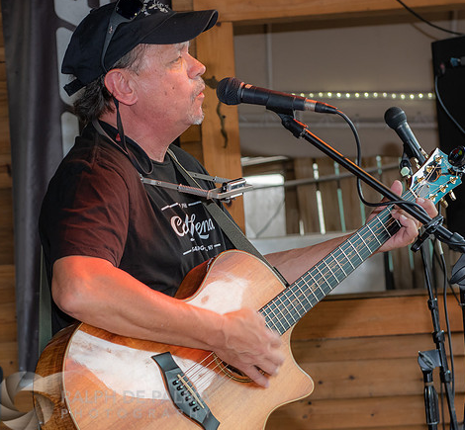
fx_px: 1816
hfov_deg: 14.5
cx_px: 102
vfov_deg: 13.5
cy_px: 281
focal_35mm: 124
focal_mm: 70
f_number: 5.6
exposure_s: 1/160
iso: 800
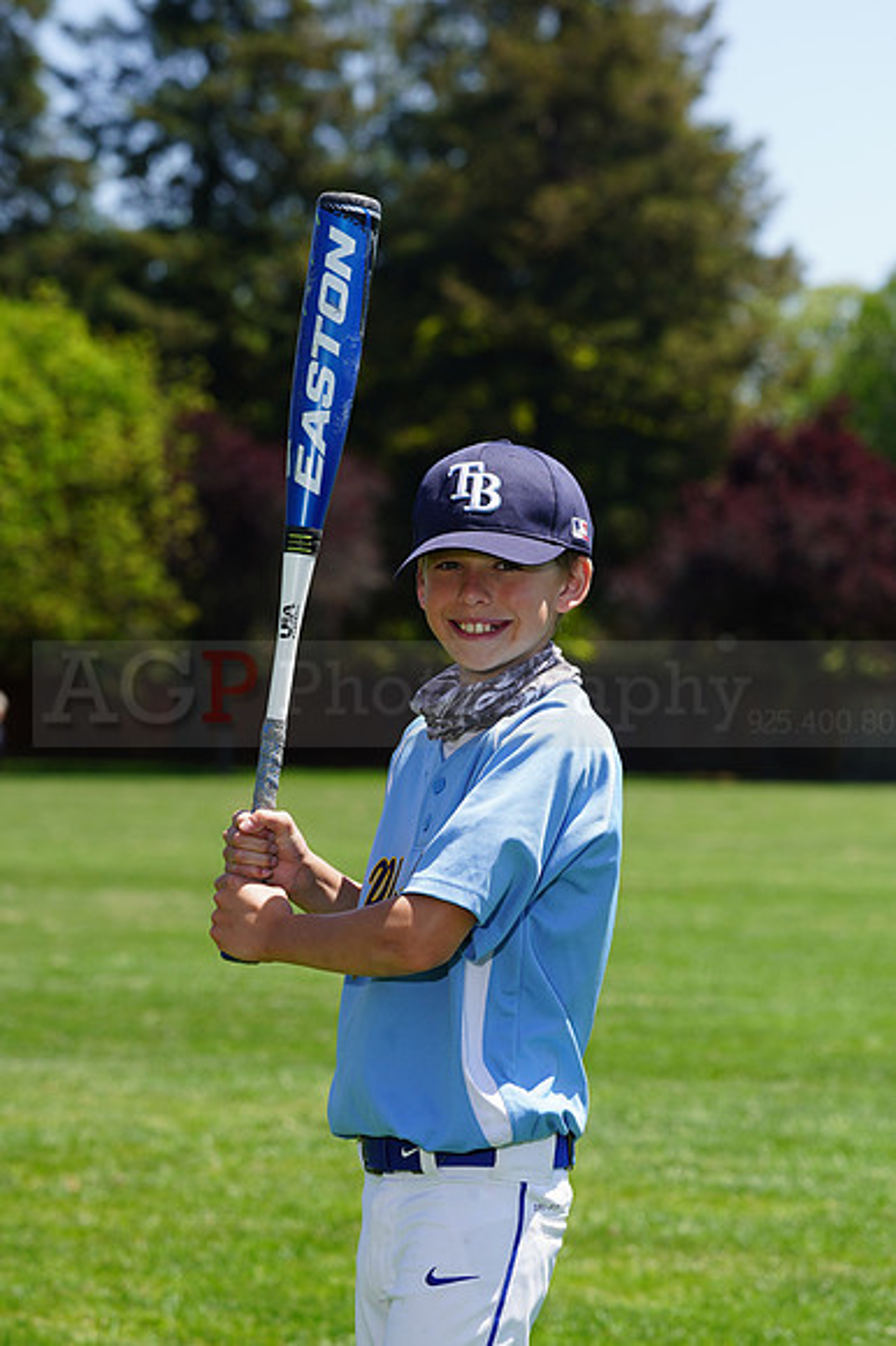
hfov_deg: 7.7
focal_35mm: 177
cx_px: 448
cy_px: 673
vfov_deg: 11.6
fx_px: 6615
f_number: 9
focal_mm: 177
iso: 100
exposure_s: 1/160
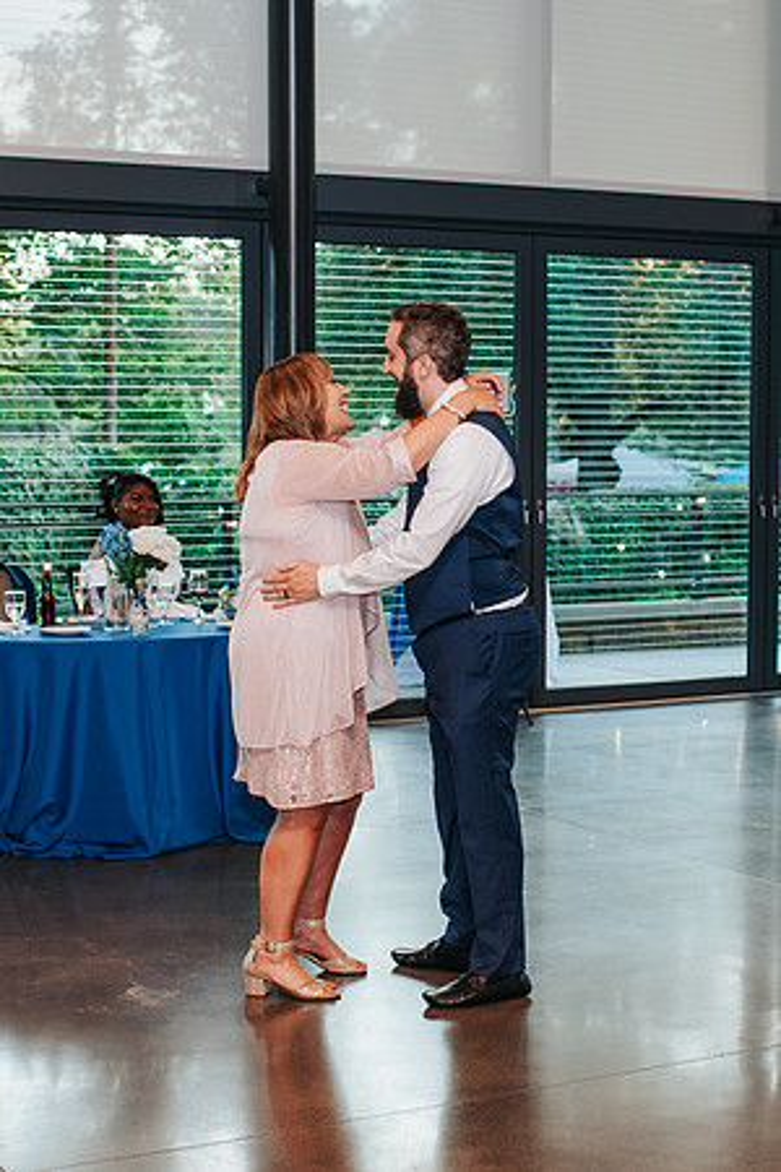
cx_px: 399
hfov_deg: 20.5
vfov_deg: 30.4
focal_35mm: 66
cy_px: 615
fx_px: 2158
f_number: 2.8
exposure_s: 1/160
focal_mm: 35
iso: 320
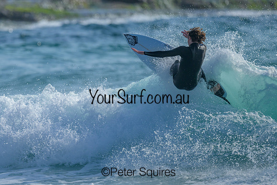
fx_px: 8175
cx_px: 93
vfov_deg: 1.3
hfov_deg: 1.9
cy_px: 103
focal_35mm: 1062
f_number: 6.3
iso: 160
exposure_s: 1/2000
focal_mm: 800
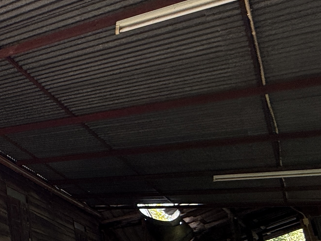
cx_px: -151
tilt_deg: +12.6
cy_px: 243
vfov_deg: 31.0
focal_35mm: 43
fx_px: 399
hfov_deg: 29.1
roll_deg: +0.9
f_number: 2.2
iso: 50
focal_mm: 2.22
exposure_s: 1/182
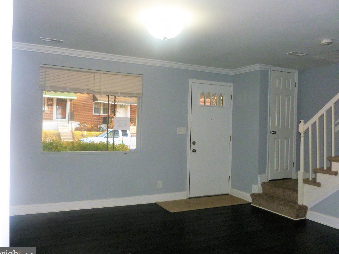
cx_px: 169
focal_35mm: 29
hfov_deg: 61.7
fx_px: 284
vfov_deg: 48.2
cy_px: 130
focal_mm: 5
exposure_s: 1/60
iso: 200
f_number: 3.3
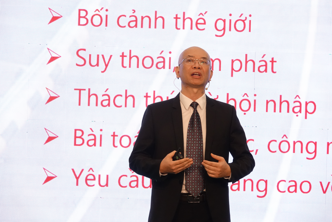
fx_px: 2453
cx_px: 166
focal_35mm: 266
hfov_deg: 7.7
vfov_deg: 5.2
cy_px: 111
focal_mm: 97.49
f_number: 6.3
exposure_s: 1/125
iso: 1600
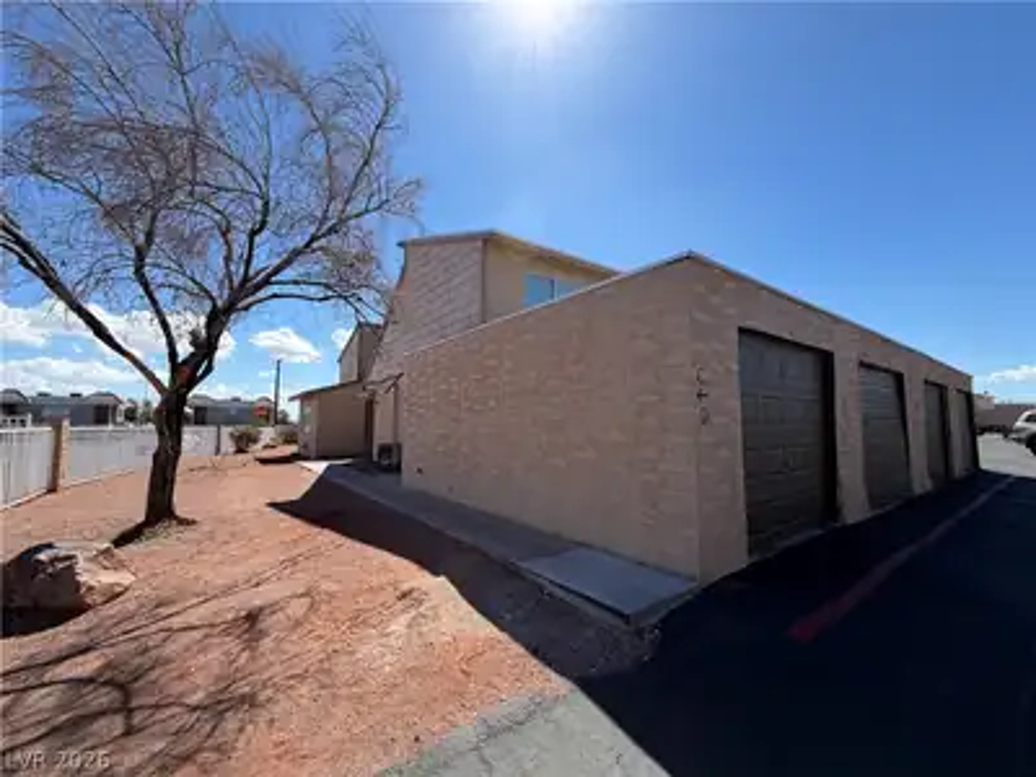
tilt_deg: +4.8
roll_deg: +0.0
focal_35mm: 14
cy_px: 388
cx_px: 518
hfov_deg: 102.1
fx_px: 419
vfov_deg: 85.7
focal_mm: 2.22
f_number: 2.2
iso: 20
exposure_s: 1/770
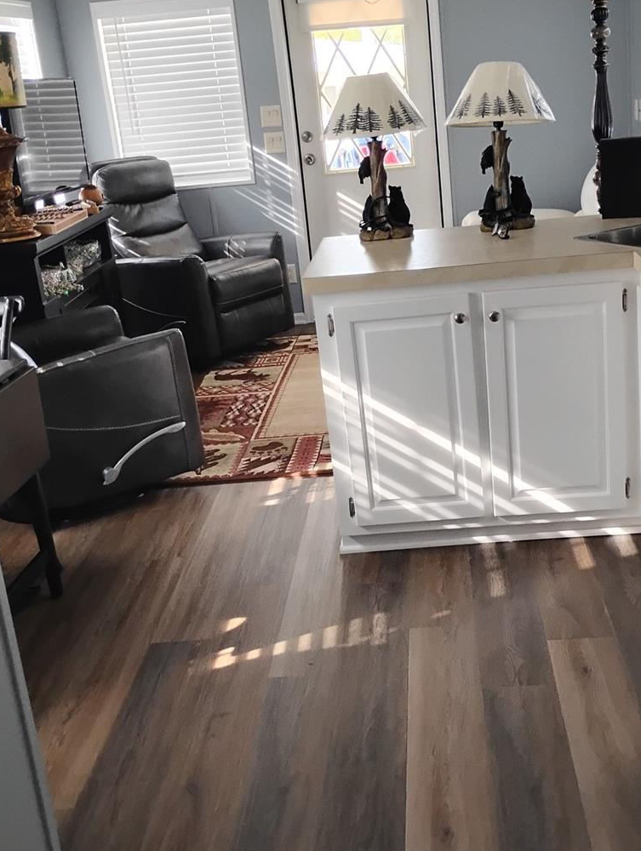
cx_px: 378
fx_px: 1059
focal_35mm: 43
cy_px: 413
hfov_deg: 33.6
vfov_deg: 43.8
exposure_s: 1/60
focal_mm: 4.26
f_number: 1.8
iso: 766
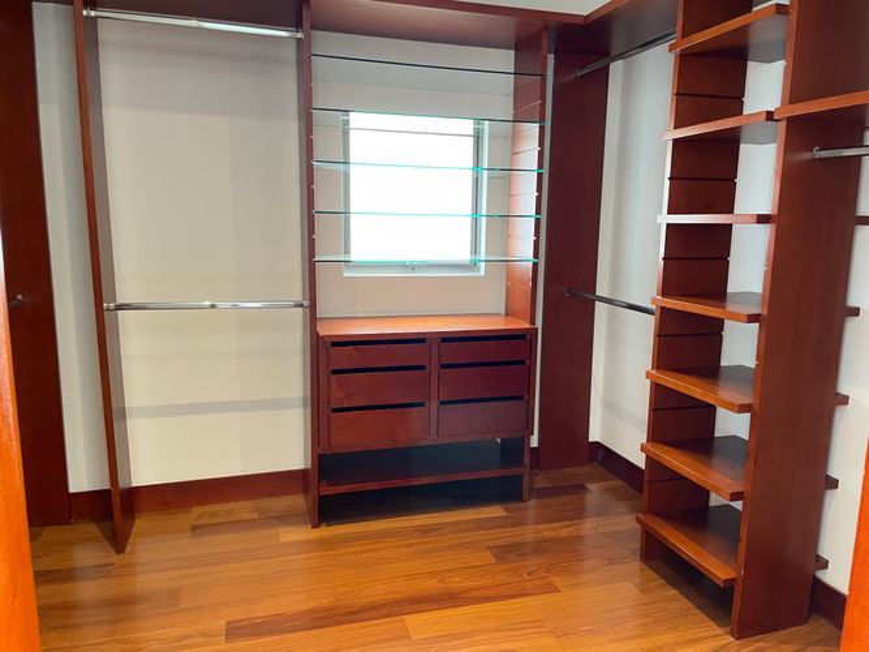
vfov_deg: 53.0
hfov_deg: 67.3
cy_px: 326
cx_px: 434
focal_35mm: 26
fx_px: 653
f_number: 1.6
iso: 160
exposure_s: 1/60
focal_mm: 4.2
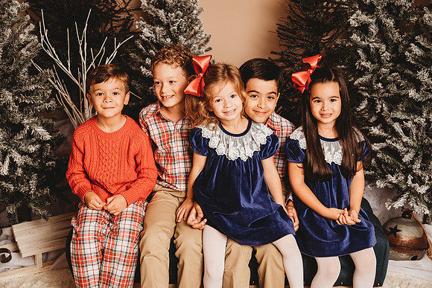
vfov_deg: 28.1
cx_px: 216
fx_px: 576
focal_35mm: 48
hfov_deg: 41.1
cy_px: 144
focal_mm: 48
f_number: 4
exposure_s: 1/160
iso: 100
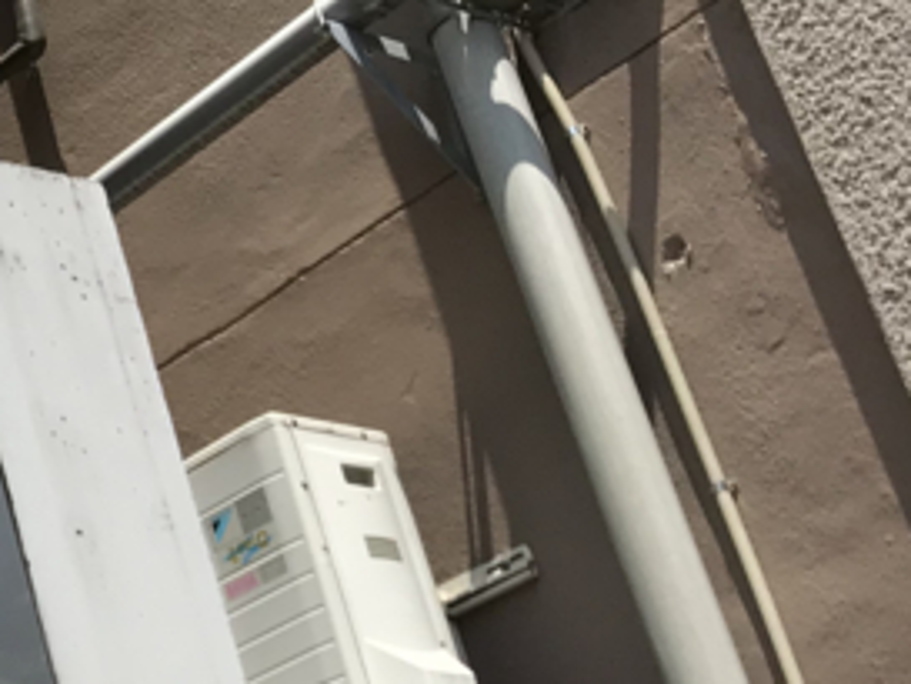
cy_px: 414
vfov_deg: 14.1
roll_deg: +6.3
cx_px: -741
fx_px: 2765
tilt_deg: +29.6
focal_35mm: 105
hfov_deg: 15.9
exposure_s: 1/1773
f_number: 1.8
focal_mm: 3.99
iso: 20
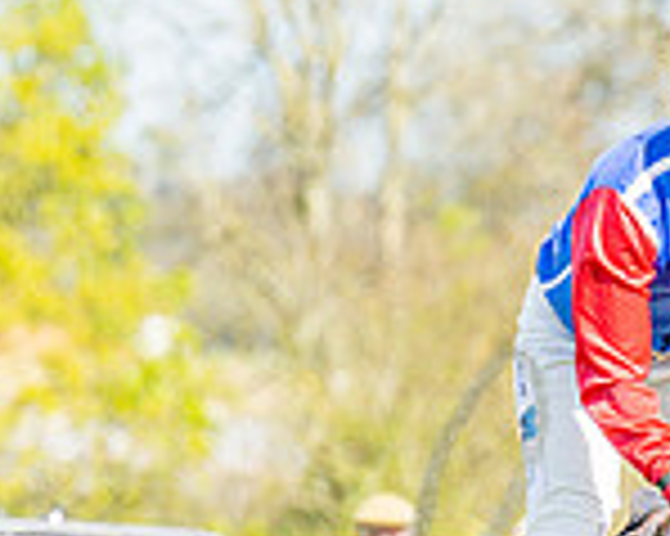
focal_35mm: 1052
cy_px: 662
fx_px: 20847
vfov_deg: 1.5
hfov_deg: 1.8
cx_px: 1052
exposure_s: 1/2500
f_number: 4
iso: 200
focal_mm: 165
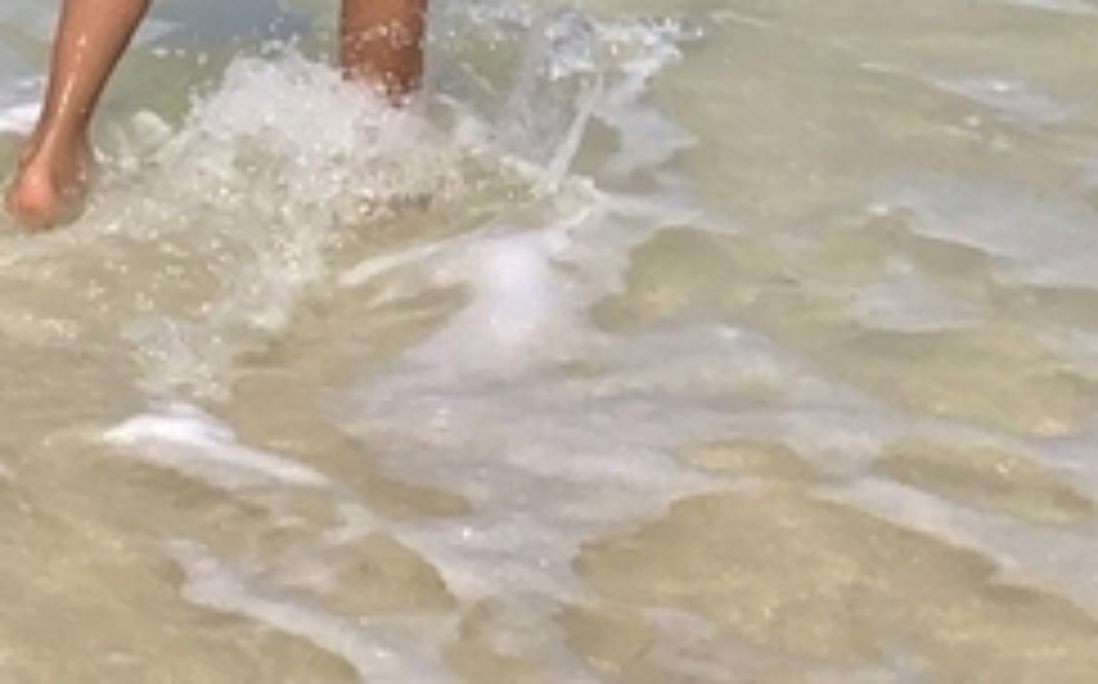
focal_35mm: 146
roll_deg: -1.7
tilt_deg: -8.6
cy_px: -675
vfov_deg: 8.5
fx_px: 4365
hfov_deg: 13.6
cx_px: -464
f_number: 1.8
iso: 25
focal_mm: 3.99
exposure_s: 1/8000
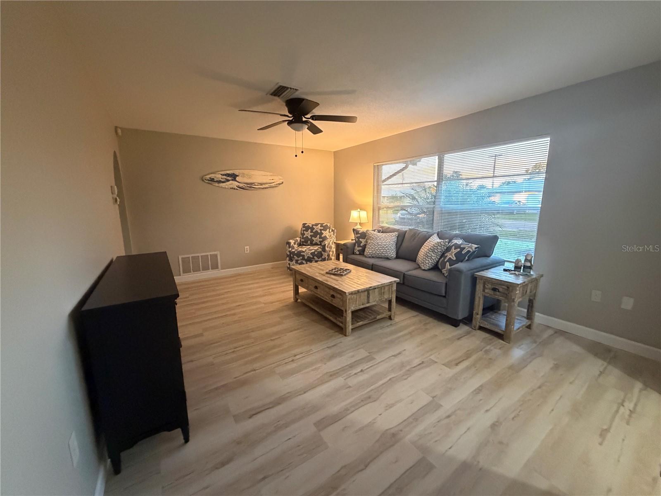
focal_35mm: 14
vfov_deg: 85.7
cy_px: 248
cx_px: 330
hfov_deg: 102.1
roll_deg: +0.5
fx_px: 267
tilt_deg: -9.2
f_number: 2.2
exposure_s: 1/60
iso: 1000
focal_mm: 2.22
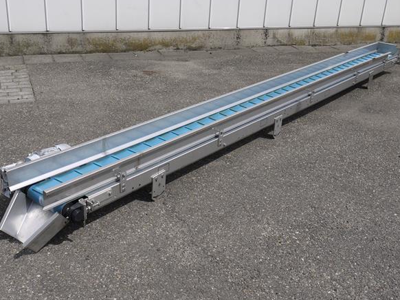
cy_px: 158
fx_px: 508
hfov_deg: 43.0
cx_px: 198
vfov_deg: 32.8
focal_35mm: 44
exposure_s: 1/500
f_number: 9
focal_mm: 20
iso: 100
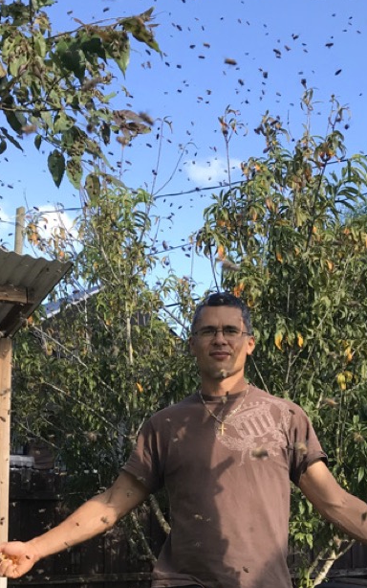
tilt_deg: +4.2
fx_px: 928
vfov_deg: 34.7
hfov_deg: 22.3
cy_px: 403
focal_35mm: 58
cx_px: 112
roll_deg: -1.0
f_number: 1.8
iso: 20
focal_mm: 3.99
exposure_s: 1/618
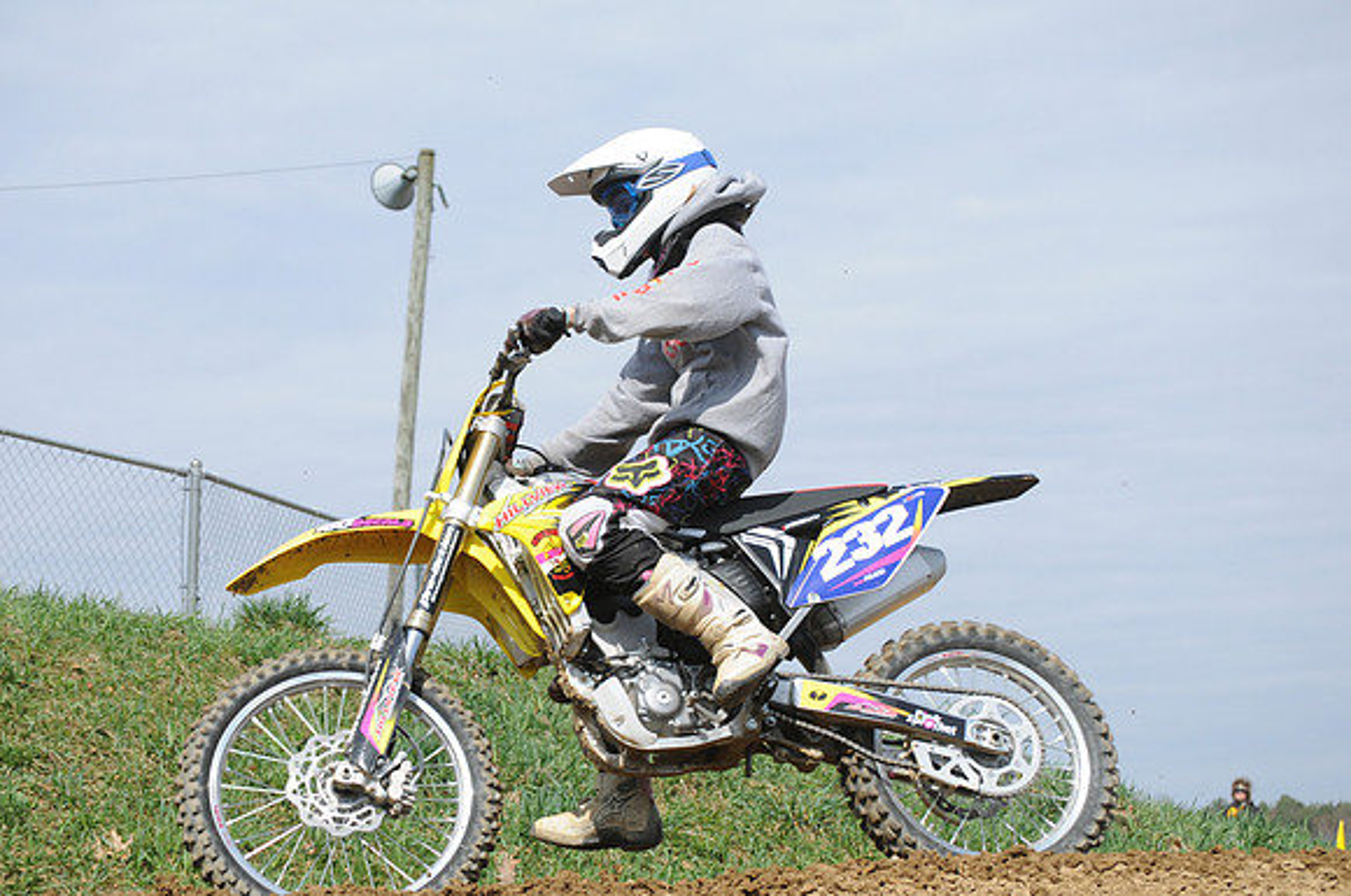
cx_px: 676
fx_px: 4609
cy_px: 448
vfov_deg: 11.1
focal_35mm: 123
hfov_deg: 16.7
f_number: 8
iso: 400
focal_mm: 82
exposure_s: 1/1250
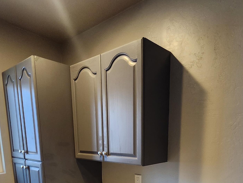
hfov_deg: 63.3
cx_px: 135
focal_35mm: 28
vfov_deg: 43.7
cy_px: 176
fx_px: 197
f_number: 2.2
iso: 200
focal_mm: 1.74
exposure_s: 1/60
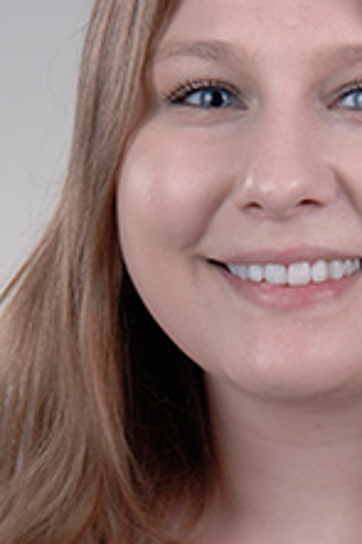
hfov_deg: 6.8
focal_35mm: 202
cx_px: 310
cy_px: 308
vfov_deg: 10.2
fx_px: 3051
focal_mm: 66
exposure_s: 1/200
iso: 200
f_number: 8
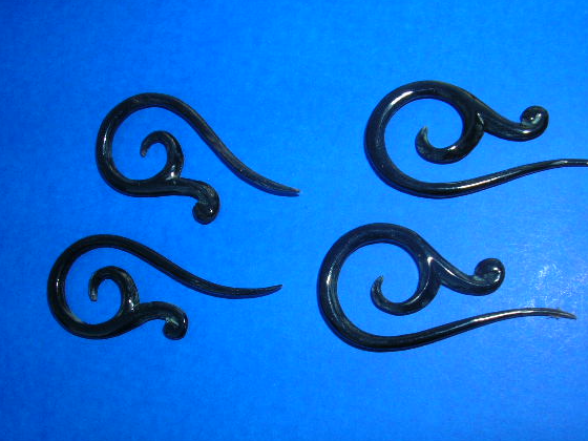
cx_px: 299
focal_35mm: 40
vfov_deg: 35.9
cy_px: 246
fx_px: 679
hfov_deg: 46.8
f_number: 5.6
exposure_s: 1/60.1
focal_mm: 5.8
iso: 50
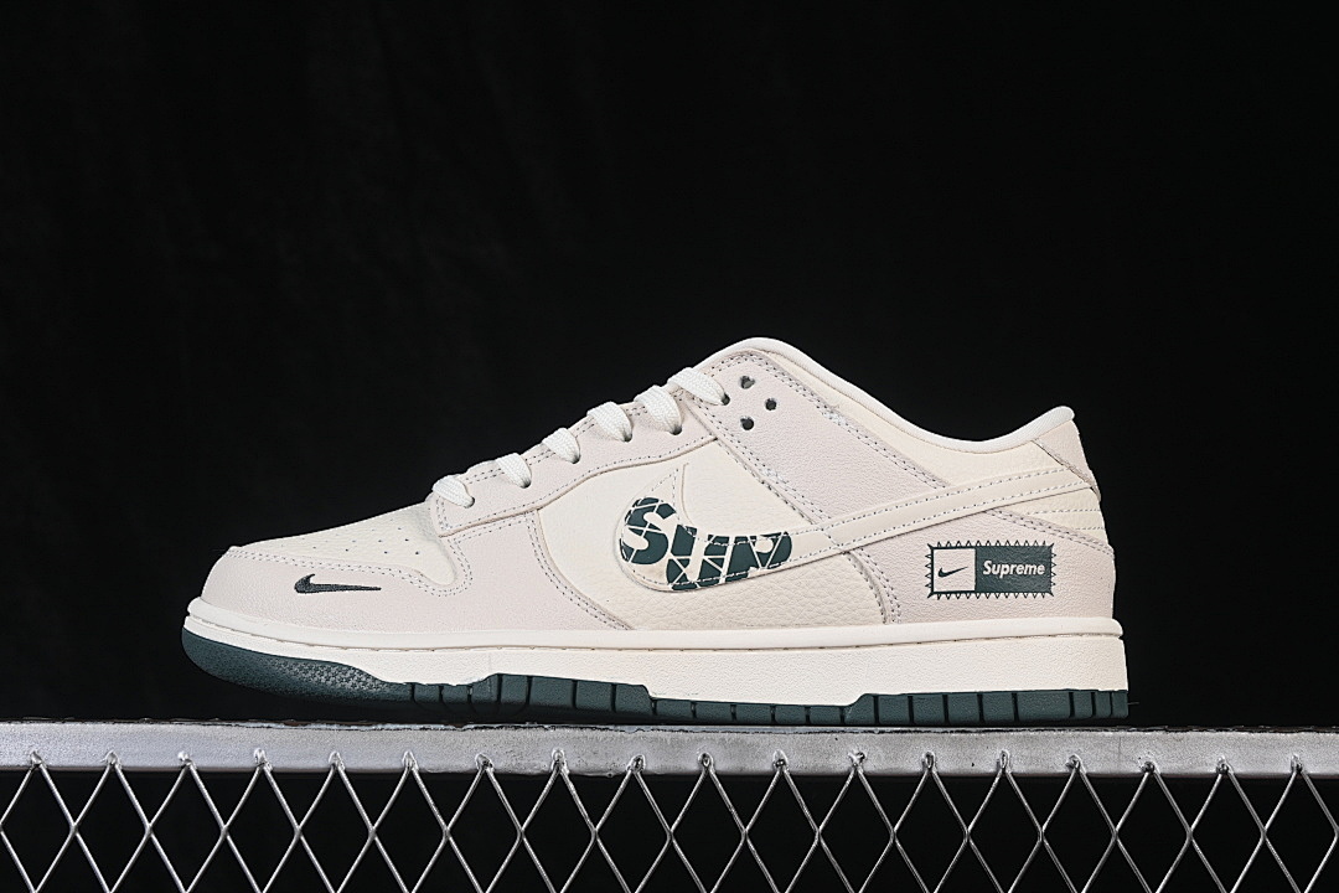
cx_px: 670
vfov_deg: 18.2
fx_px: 2789
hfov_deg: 27.0
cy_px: 446
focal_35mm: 75
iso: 160
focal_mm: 50
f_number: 8
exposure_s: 1/80
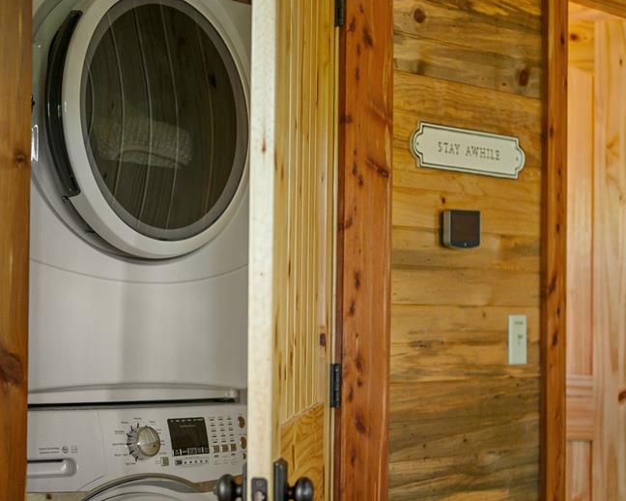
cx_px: 185
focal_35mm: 74
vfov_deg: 20.7
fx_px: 1371
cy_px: 290
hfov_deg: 25.5
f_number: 1.8
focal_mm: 50
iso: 800
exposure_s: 1/200
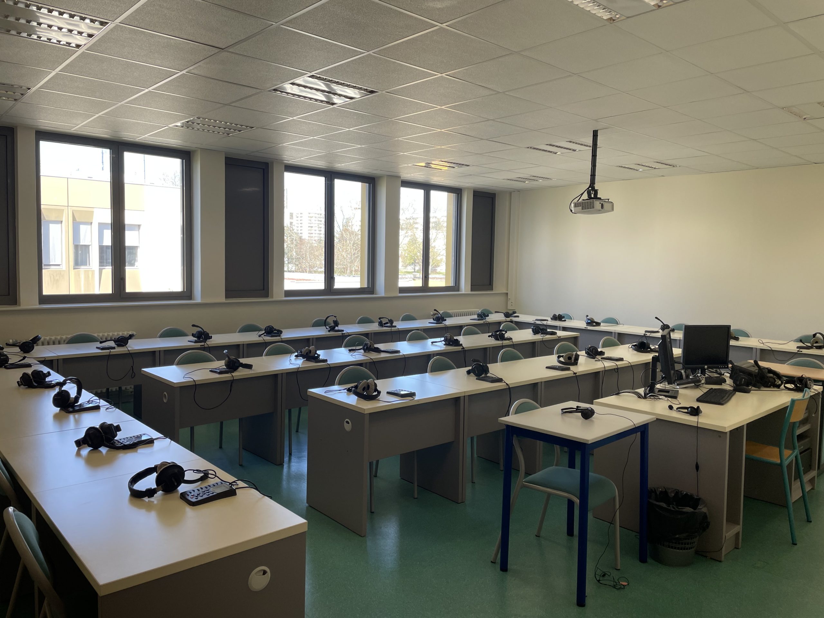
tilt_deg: -2.9
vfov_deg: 53.1
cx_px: 412
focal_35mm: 26
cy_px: 309
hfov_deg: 67.3
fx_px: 619
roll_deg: -0.8
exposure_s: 1/147
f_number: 1.6
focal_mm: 4.2
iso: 32
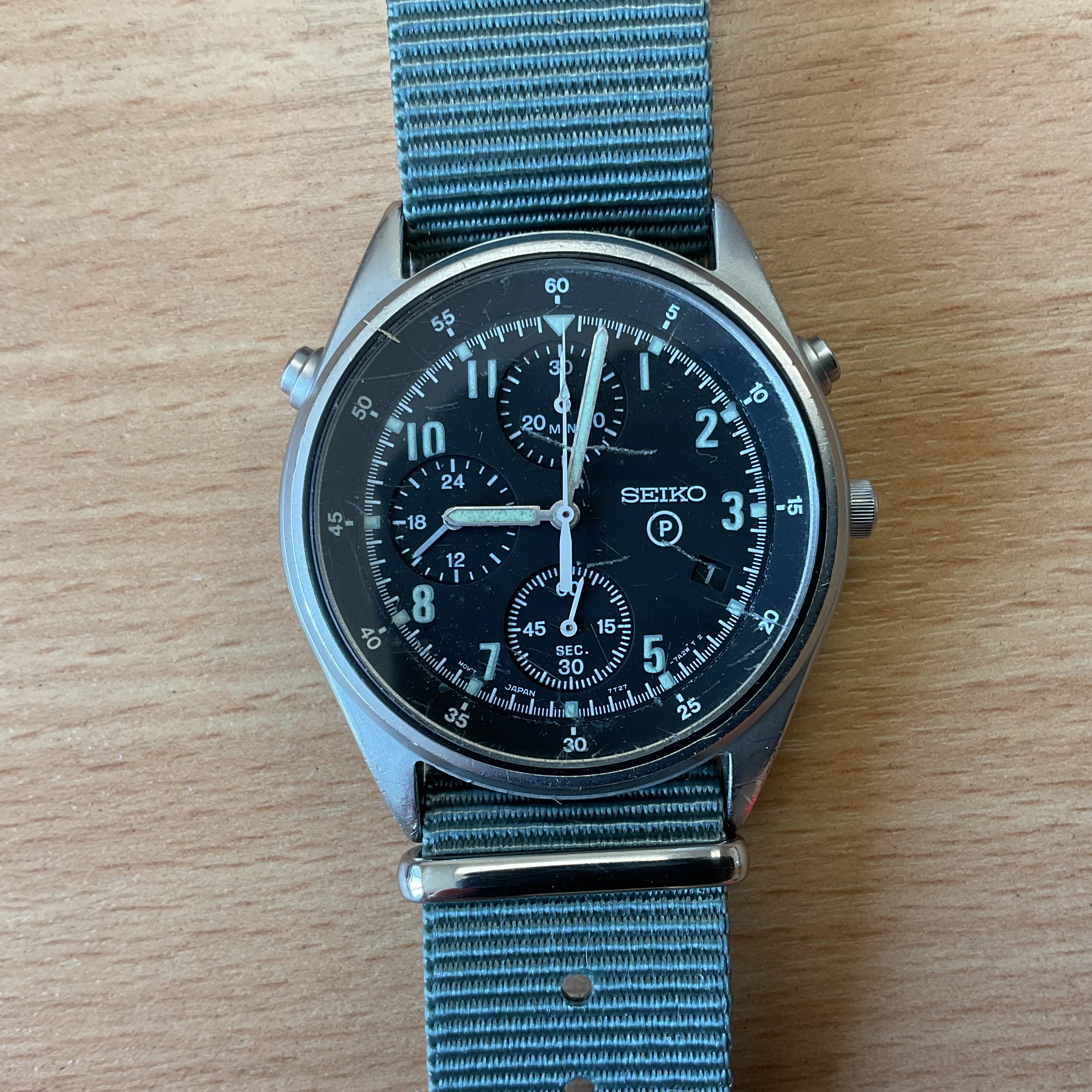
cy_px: 556
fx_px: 1249
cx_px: 581
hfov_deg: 47.2
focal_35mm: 35
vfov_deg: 47.2
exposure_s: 1/120
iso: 32
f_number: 1.8
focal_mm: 3
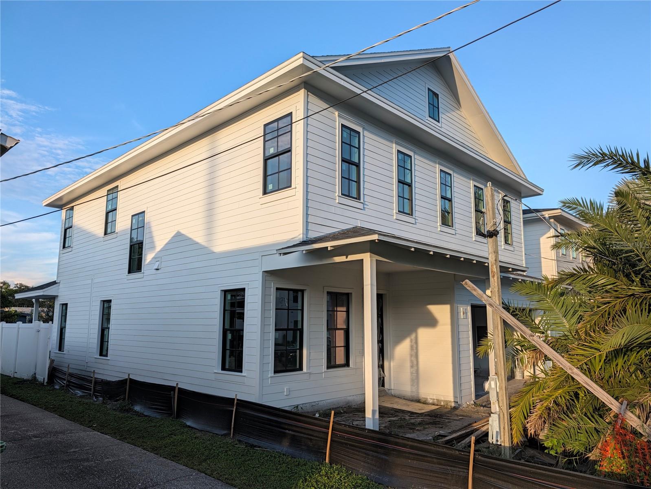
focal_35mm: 24
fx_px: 452
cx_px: 326
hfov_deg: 71.6
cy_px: 244
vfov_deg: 56.9
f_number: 1.68
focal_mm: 6.9
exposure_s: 1/725
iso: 24
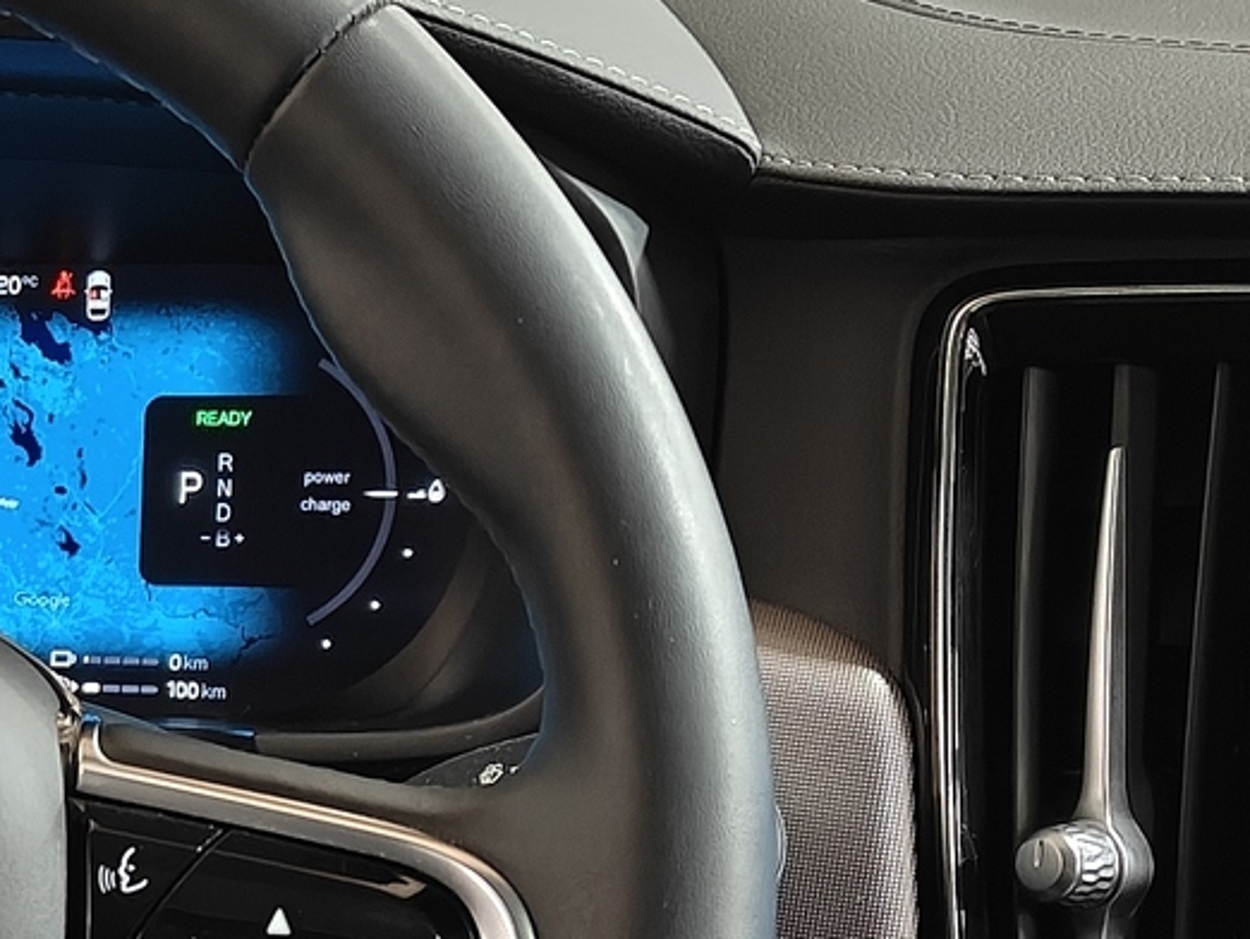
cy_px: 893
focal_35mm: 91
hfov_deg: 19.7
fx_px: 3288
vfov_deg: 16.0
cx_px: -393
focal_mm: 5.59
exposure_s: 1/33
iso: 1600
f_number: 1.8
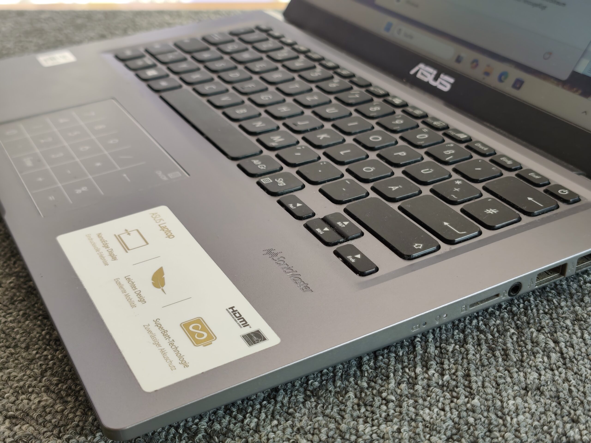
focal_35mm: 46
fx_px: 785
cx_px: 296
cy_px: 222
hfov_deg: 41.2
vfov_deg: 31.5
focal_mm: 6.07
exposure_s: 1/100
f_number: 1.7
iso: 250
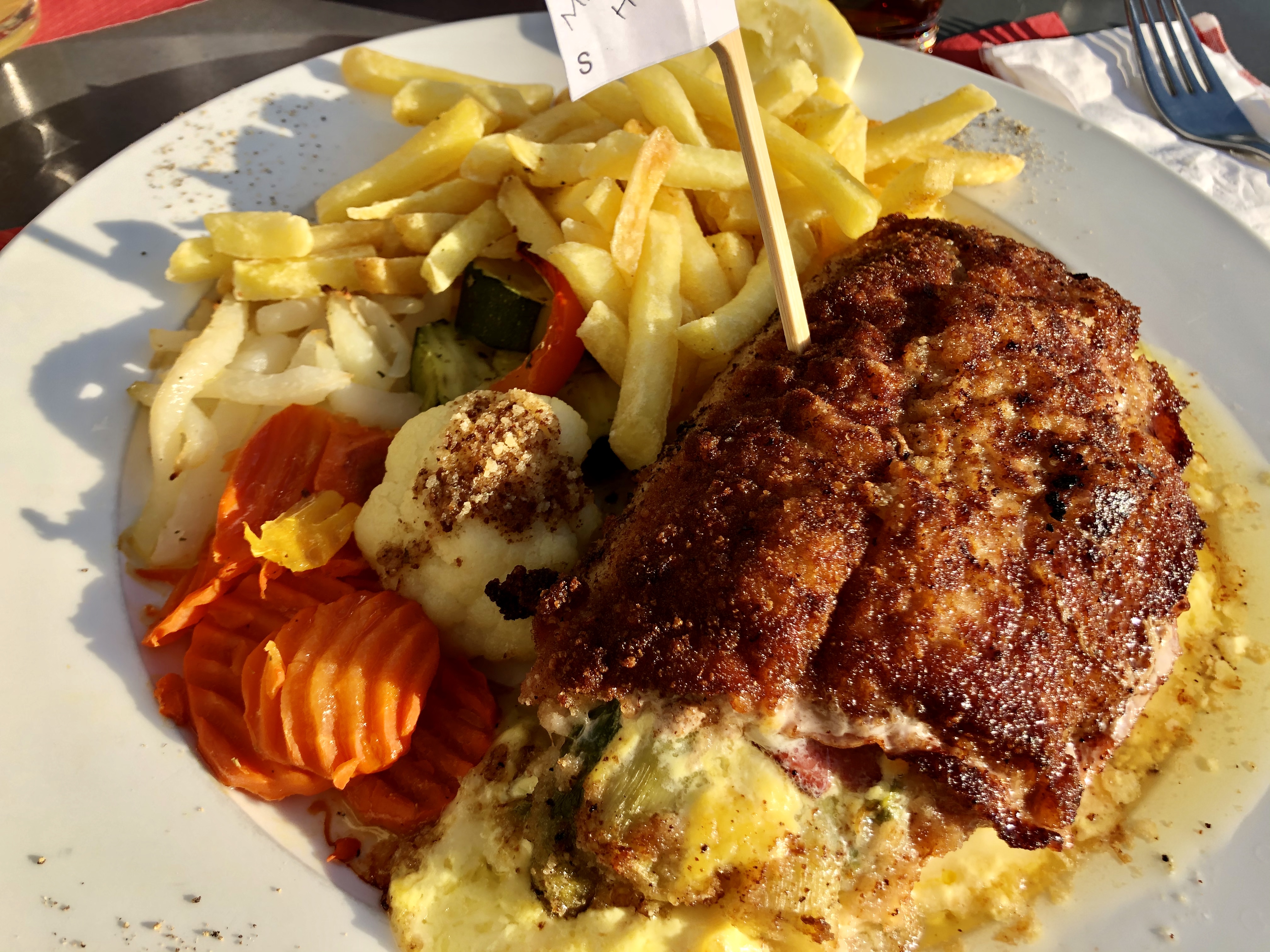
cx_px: 635
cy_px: 476
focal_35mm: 28
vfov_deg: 49.7
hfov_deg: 63.4
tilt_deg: -50.0
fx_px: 1027
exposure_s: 1/979
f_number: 1.8
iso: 20
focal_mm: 4
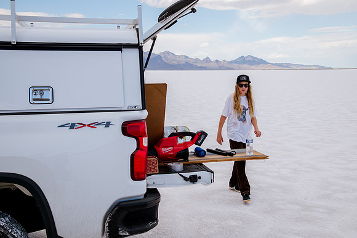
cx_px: 185
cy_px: 114
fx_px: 474
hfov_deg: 41.3
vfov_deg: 28.2
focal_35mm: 48
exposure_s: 1/640
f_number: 8
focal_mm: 46
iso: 250
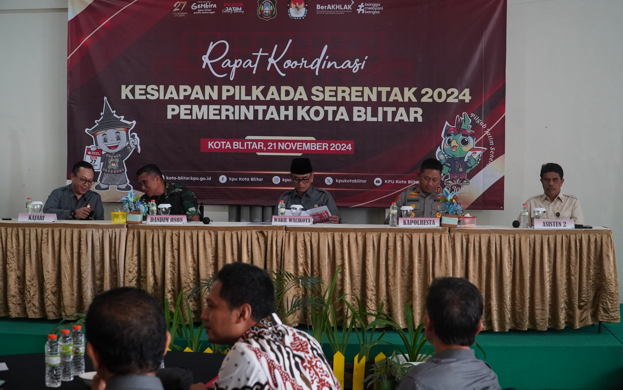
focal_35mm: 58
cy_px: 179
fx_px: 977
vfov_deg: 22.5
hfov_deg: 35.4
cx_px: 312
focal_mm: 37
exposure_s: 1/60
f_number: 5.6
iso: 2000
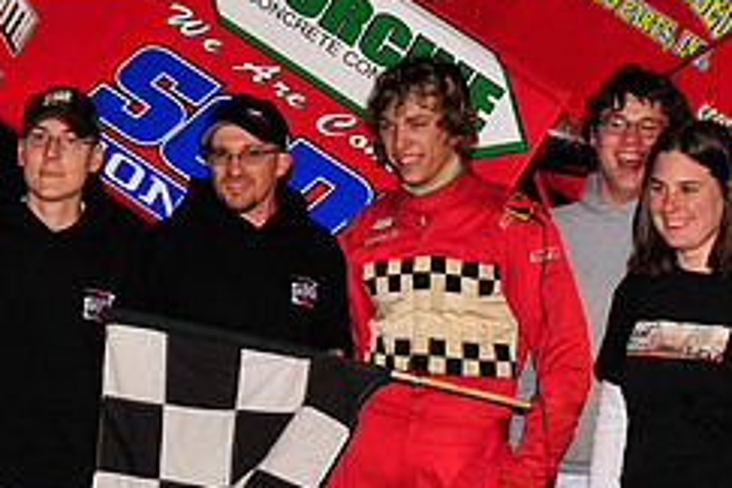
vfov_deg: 7.2
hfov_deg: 10.7
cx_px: 102
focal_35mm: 191
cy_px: 398
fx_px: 3883
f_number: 6.3
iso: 500
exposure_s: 1/250
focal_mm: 80
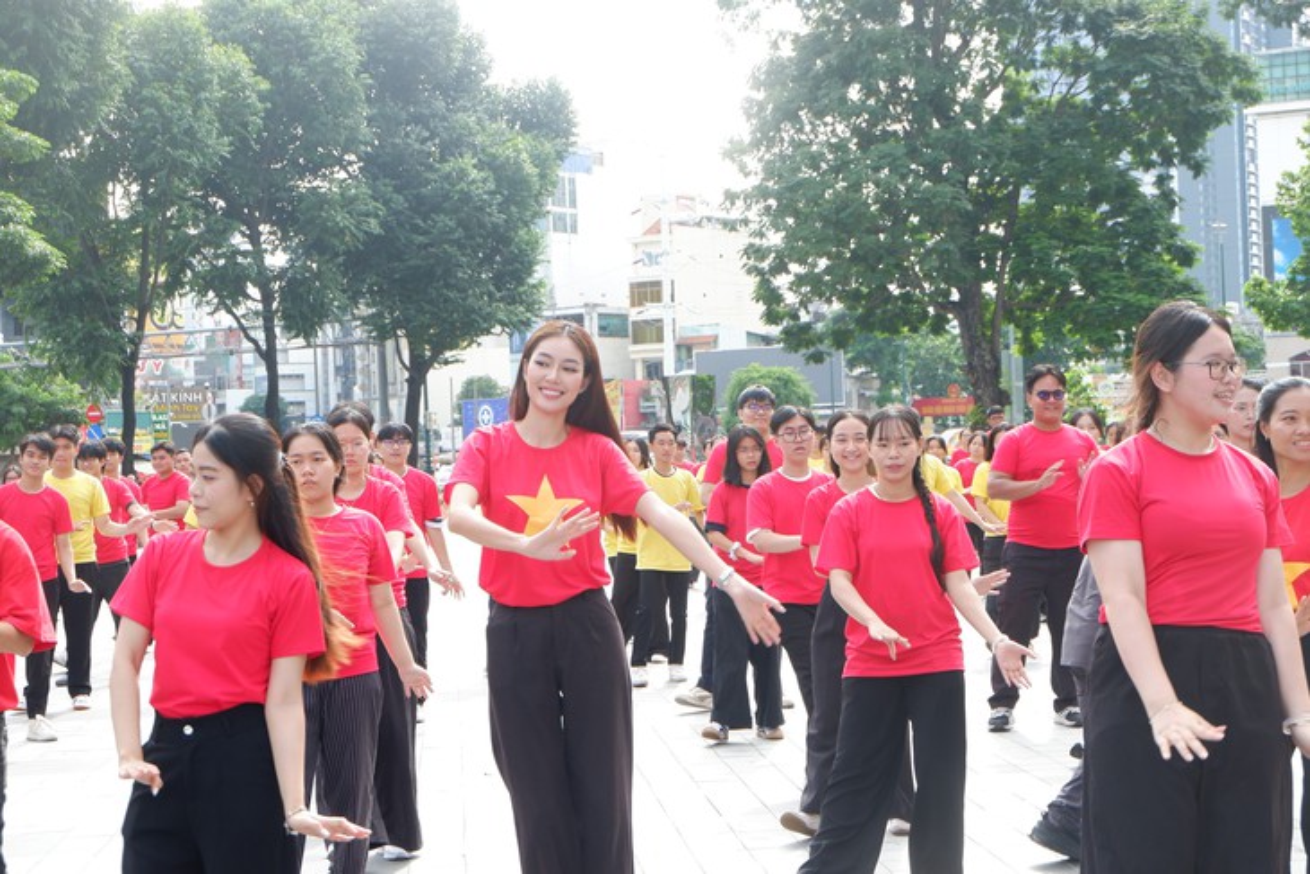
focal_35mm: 65
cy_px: 437
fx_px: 2366
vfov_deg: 20.9
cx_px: 655
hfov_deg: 31.0
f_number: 6.4
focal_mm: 43.4
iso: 200
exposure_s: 1/150
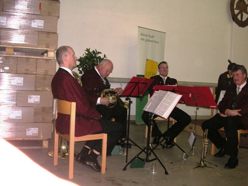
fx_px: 279
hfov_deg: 47.9
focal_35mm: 39
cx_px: 124
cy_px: 93
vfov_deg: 36.8
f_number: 2.9
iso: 160
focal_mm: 6.5
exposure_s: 1/45
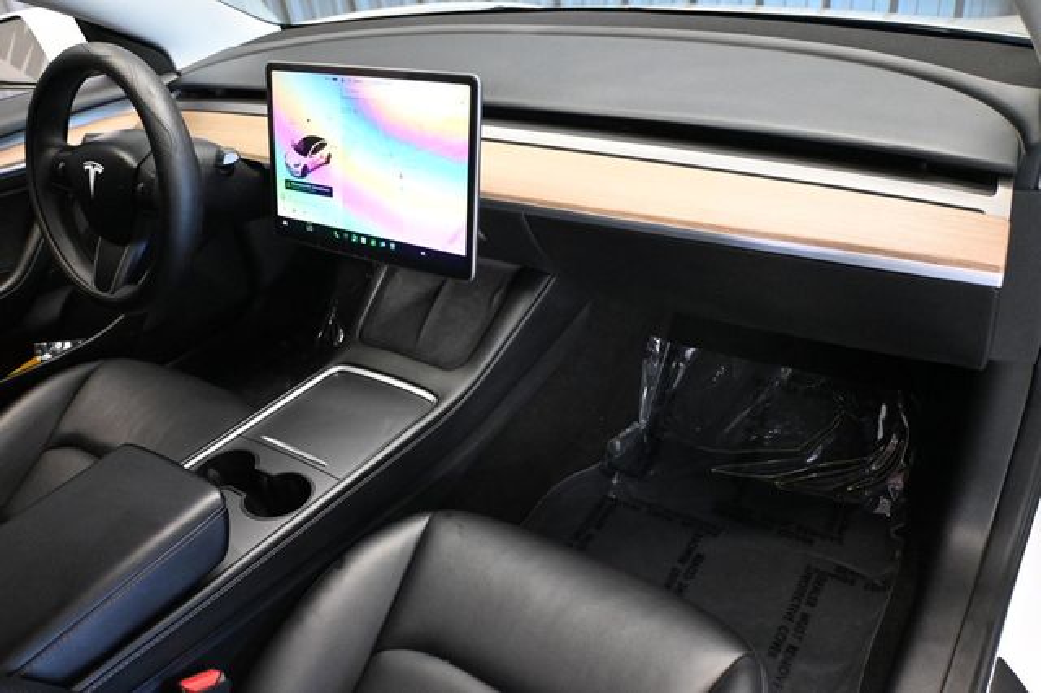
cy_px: 346
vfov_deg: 44.6
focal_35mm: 29
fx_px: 845
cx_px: 520
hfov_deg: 63.2
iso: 5600
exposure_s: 1/60
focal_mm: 19.5
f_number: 3.8
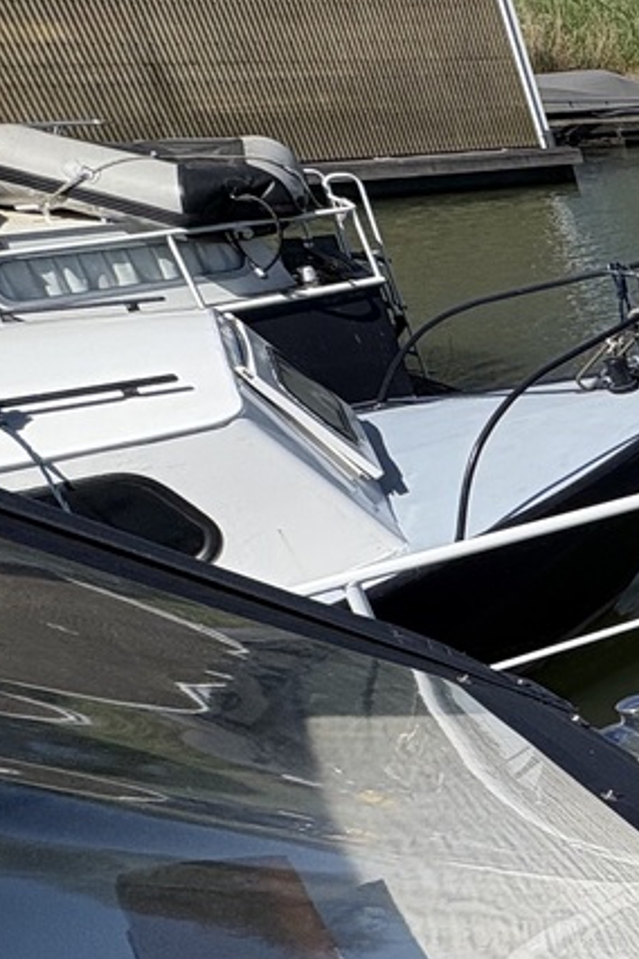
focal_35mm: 41
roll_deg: +1.2
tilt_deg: -31.1
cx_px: 1213
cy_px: 682
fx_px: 1092
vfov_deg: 46.2
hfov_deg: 20.3
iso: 50
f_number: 2.2
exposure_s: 1/3247
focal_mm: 2.22
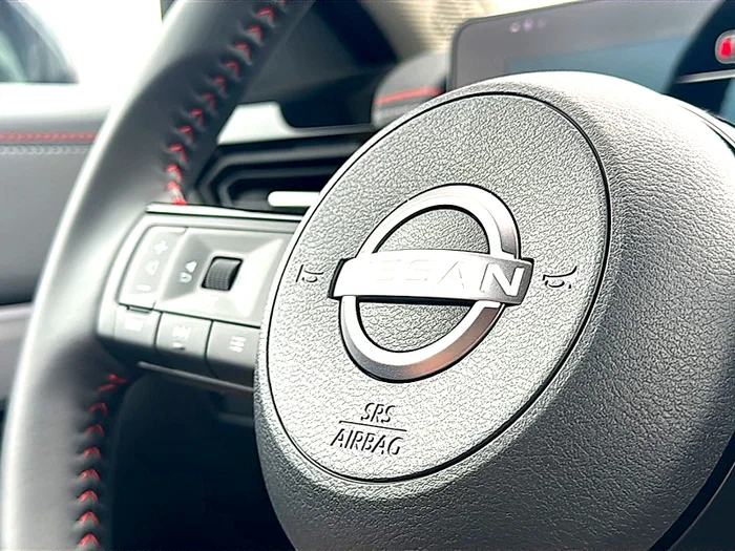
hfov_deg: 43.9
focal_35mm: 43
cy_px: 276
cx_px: 368
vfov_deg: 33.6
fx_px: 913
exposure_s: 1/83
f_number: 1.78
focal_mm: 6.86
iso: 50
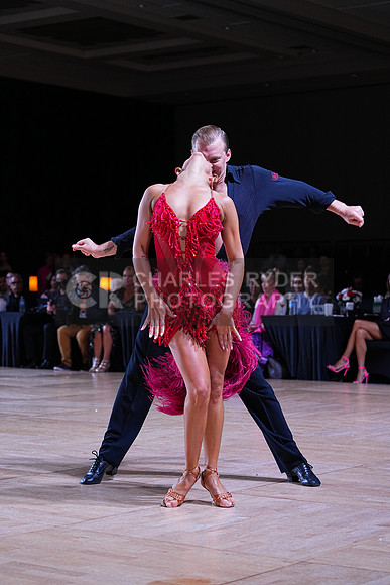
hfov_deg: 17.1
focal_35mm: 80
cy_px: 292
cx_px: 195
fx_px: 1299
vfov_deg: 25.4
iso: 1600
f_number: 4
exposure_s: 1/500
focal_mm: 80
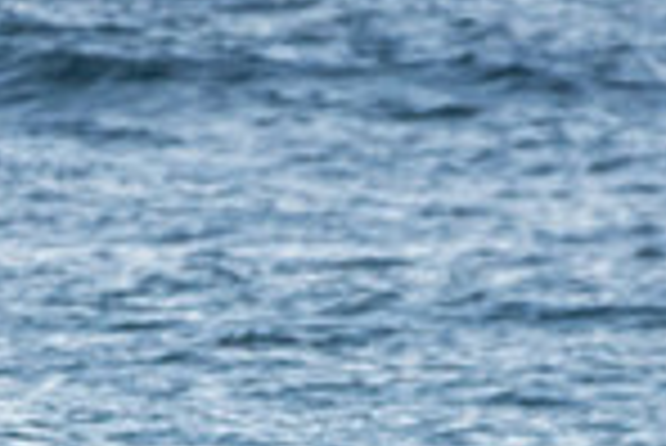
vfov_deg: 0.5
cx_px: 207
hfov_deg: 0.7
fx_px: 54350
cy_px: 768
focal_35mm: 2935
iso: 1400
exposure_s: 1/1250
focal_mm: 500
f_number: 5.6
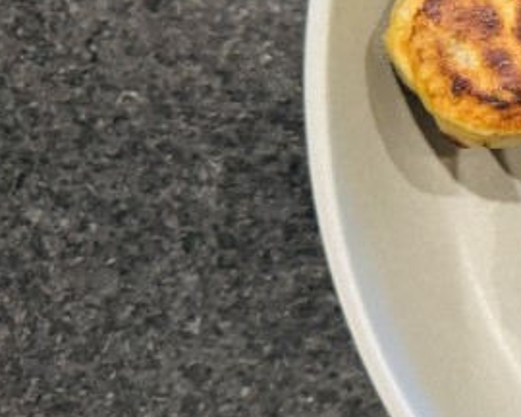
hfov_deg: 17.6
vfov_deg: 17.1
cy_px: 71
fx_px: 1372
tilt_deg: -87.4
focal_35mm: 89
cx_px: 919
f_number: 1.78
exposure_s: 1/60
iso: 320
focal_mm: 6.76
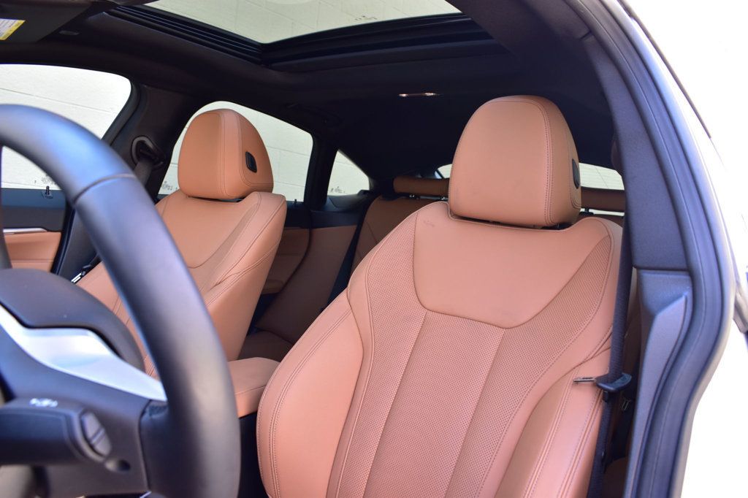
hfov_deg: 67.4
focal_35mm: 27
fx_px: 561
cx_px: 374
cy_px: 249
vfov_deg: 47.9
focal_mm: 18
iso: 400
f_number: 6.3
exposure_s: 1/20
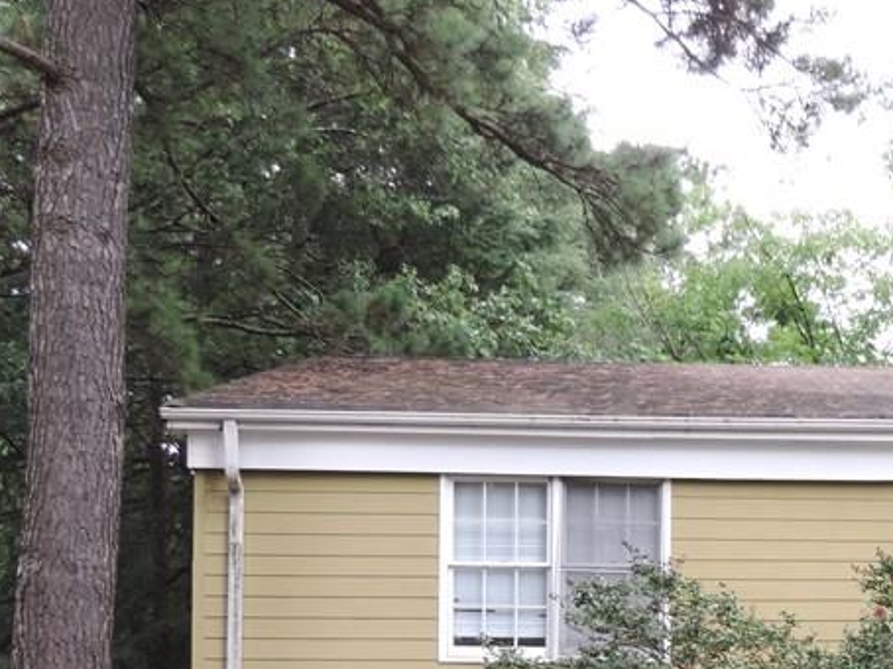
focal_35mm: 79
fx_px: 2037
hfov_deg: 23.4
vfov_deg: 18.0
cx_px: 952
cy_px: 718
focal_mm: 6.2
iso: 80
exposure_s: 1/100
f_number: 3.3
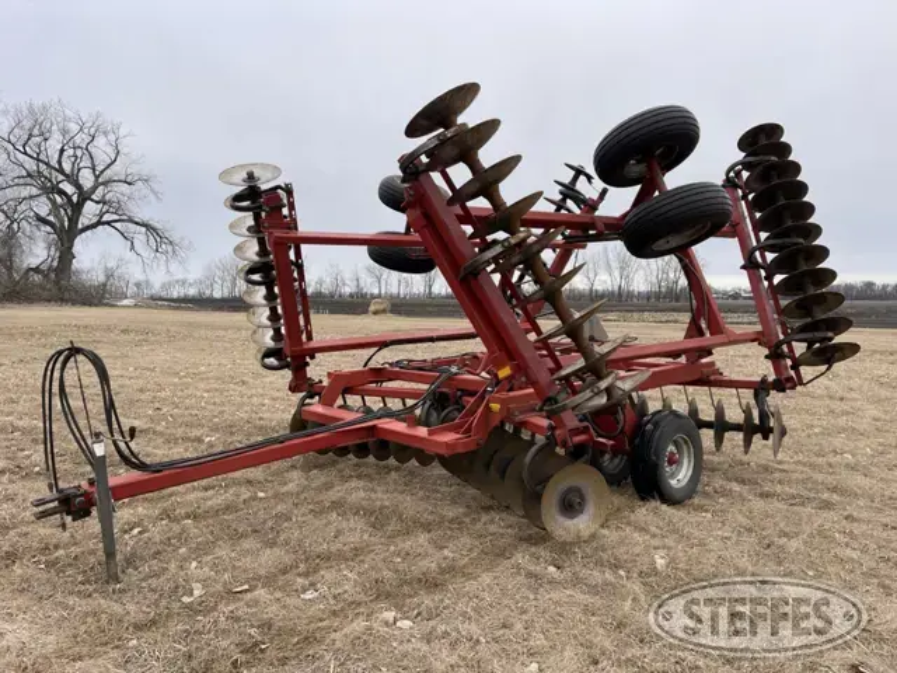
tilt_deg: -4.5
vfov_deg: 54.9
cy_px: 336
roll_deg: +0.4
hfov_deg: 69.4
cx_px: 448
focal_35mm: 25
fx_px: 648
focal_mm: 5.1
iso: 32
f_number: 1.6
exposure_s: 1/373
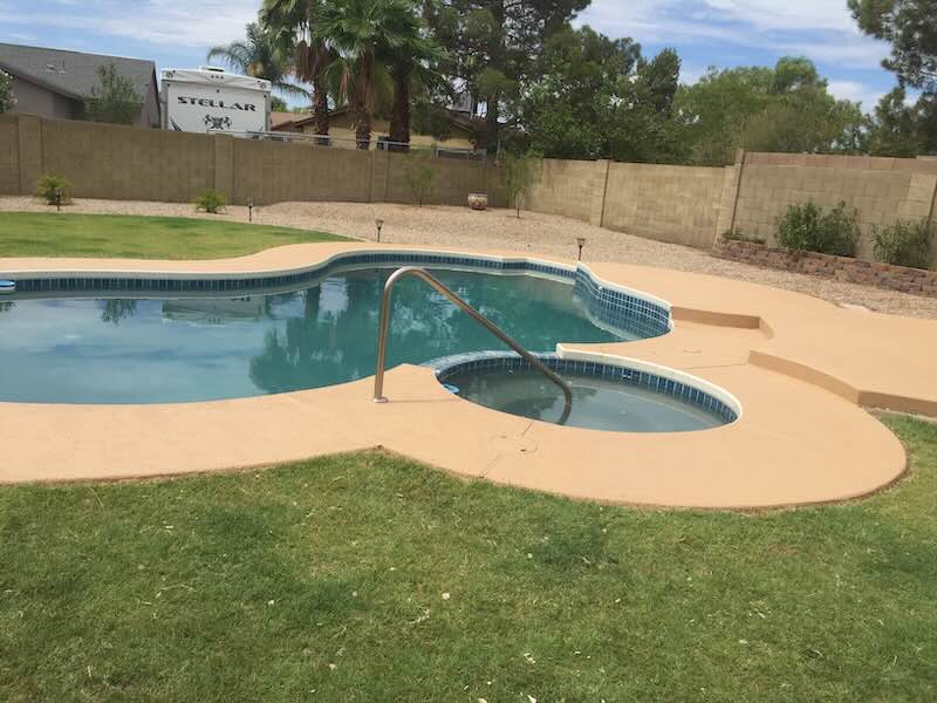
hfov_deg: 61.7
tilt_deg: -12.4
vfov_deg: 48.2
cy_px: 352
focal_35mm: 29
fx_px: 785
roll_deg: -6.6
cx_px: 468
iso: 32
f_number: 2.2
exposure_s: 1/3300
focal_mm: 4.15
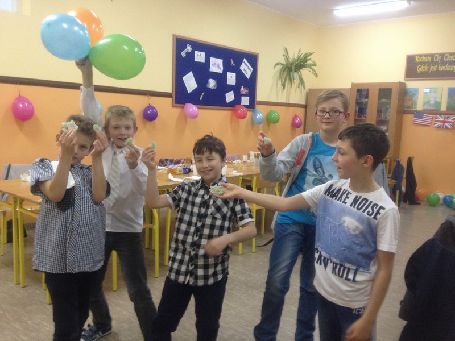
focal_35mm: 35
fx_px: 460
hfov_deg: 52.6
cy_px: 170
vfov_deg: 40.7
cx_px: 228
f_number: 2.4
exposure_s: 1/20
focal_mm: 4.28
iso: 200
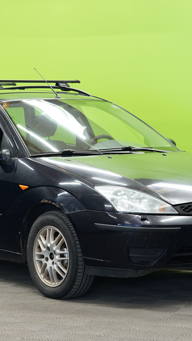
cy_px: 171
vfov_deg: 18.3
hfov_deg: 10.4
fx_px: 1059
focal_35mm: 117
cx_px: 65
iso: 500
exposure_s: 1/15
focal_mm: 74
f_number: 5
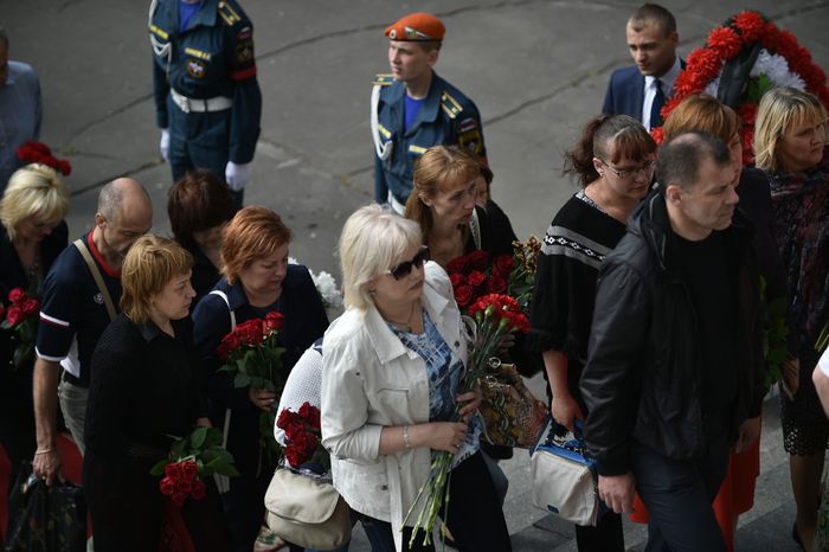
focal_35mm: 155
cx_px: 414
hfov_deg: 13.3
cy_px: 276
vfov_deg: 8.8
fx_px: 3567
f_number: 3.5
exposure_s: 1/1250
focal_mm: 155
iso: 100
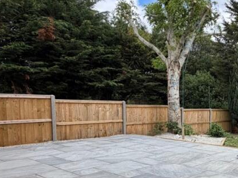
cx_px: 237
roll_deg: -1.2
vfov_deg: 41.0
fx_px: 234
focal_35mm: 34
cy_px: 125
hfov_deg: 45.7
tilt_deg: -5.0
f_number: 2.2
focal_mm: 2.22
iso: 40
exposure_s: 1/574
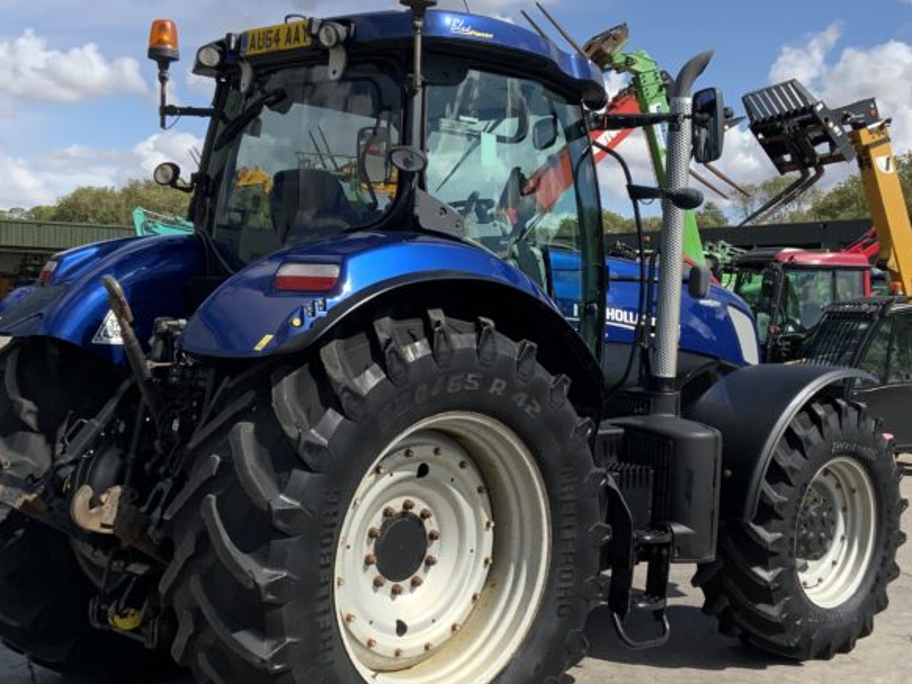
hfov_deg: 37.4
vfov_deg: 28.6
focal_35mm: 51
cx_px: 508
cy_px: 360
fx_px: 1344
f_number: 1.8
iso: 16
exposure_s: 1/1984
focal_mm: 3
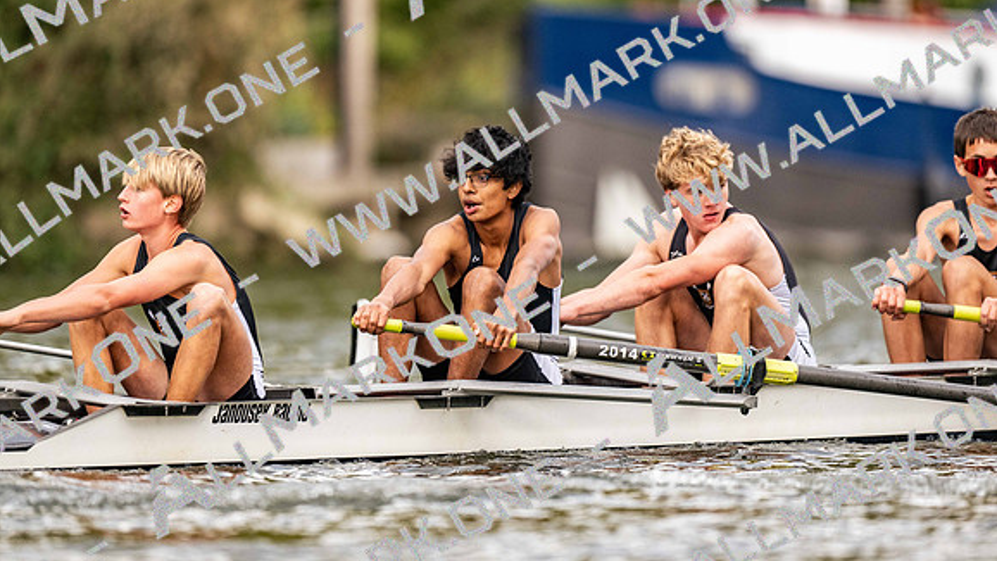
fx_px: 16680
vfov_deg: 1.9
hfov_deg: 3.4
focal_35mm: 631
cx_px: 498
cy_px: 273
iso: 1100
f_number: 4
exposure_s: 1/2500
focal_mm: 600
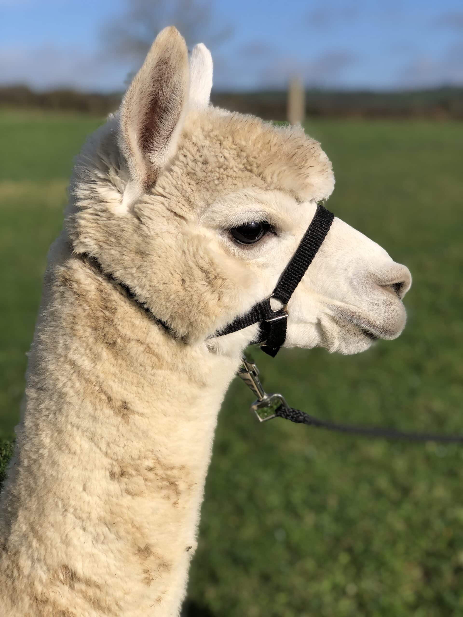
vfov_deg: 33.8
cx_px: 232
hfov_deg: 25.7
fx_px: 1017
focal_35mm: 57
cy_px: 308
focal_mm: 6.6
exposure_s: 1/1297
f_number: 2.8
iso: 20
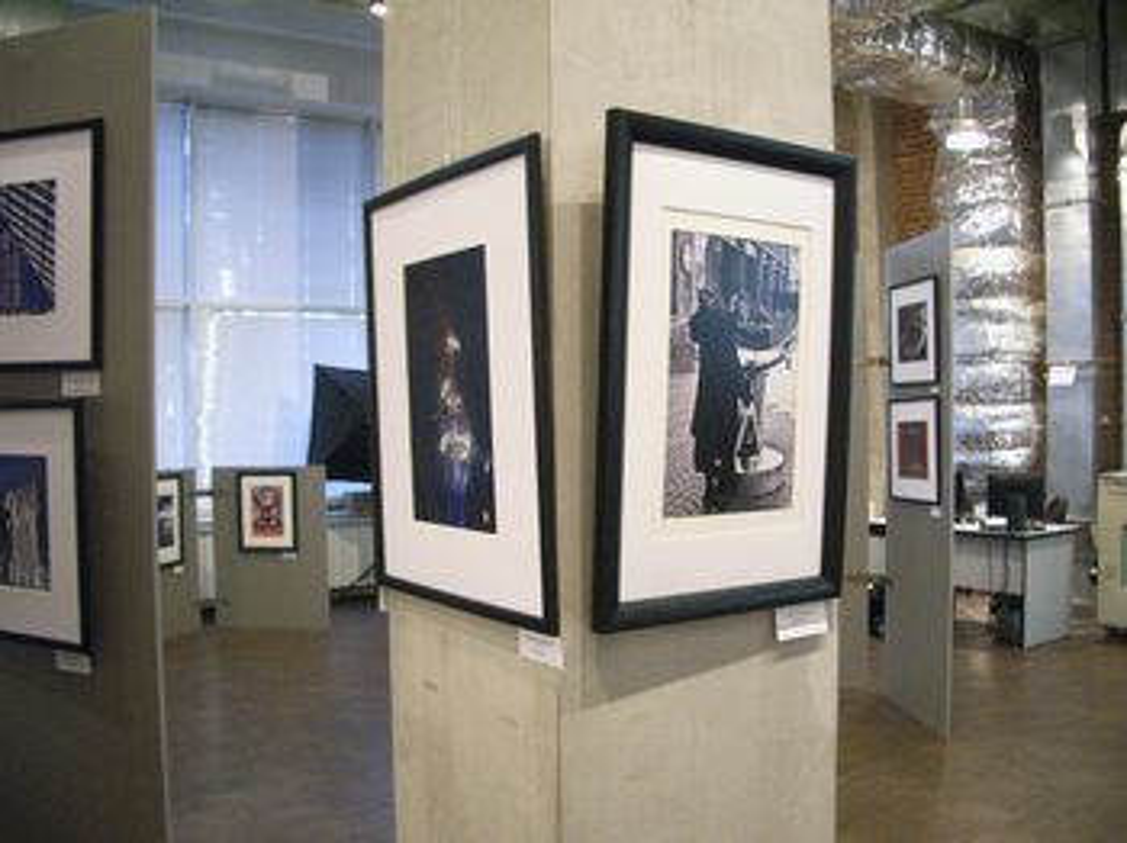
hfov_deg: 52.7
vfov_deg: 40.7
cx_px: 564
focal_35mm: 35
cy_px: 422
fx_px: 1139
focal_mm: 5.8
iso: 320
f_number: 2.6
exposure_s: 1/30
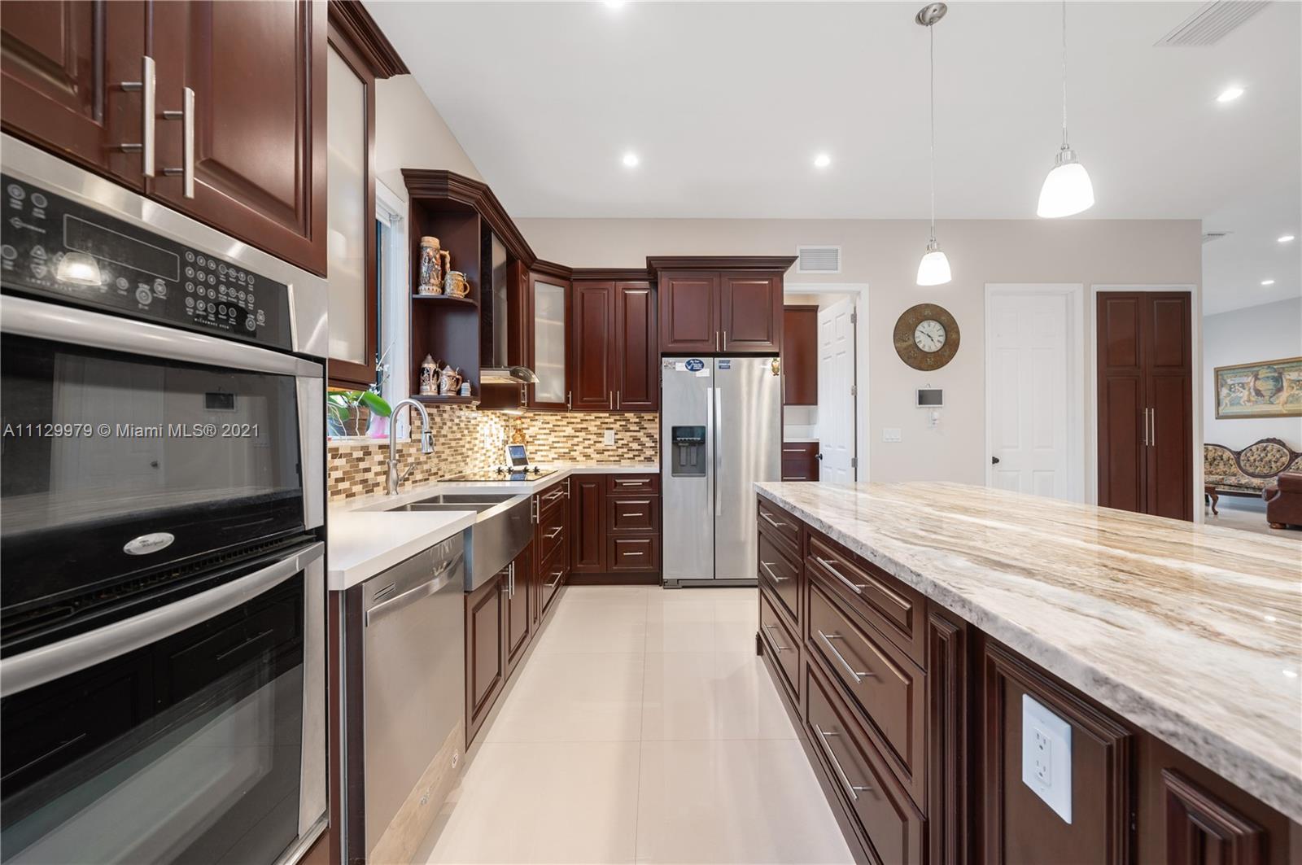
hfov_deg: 104.3
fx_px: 506
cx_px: 651
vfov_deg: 81.1
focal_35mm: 14
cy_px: 432
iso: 200
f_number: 5.6
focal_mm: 14
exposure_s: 1/6
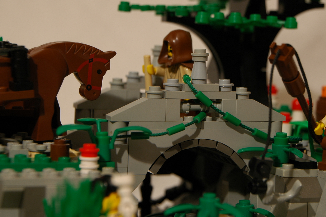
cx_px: 202
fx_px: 1129
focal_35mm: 125
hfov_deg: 16.4
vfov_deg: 11.0
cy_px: 113
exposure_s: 1/13
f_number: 5
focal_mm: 65
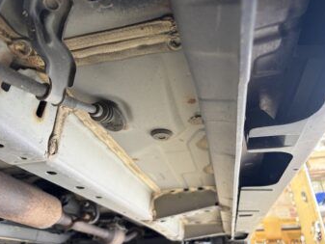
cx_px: 159
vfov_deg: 51.4
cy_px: 119
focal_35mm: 27
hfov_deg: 65.3
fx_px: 254
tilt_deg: +28.9
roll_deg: +1.1
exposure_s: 1/60
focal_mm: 5.96
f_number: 1.6
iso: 160
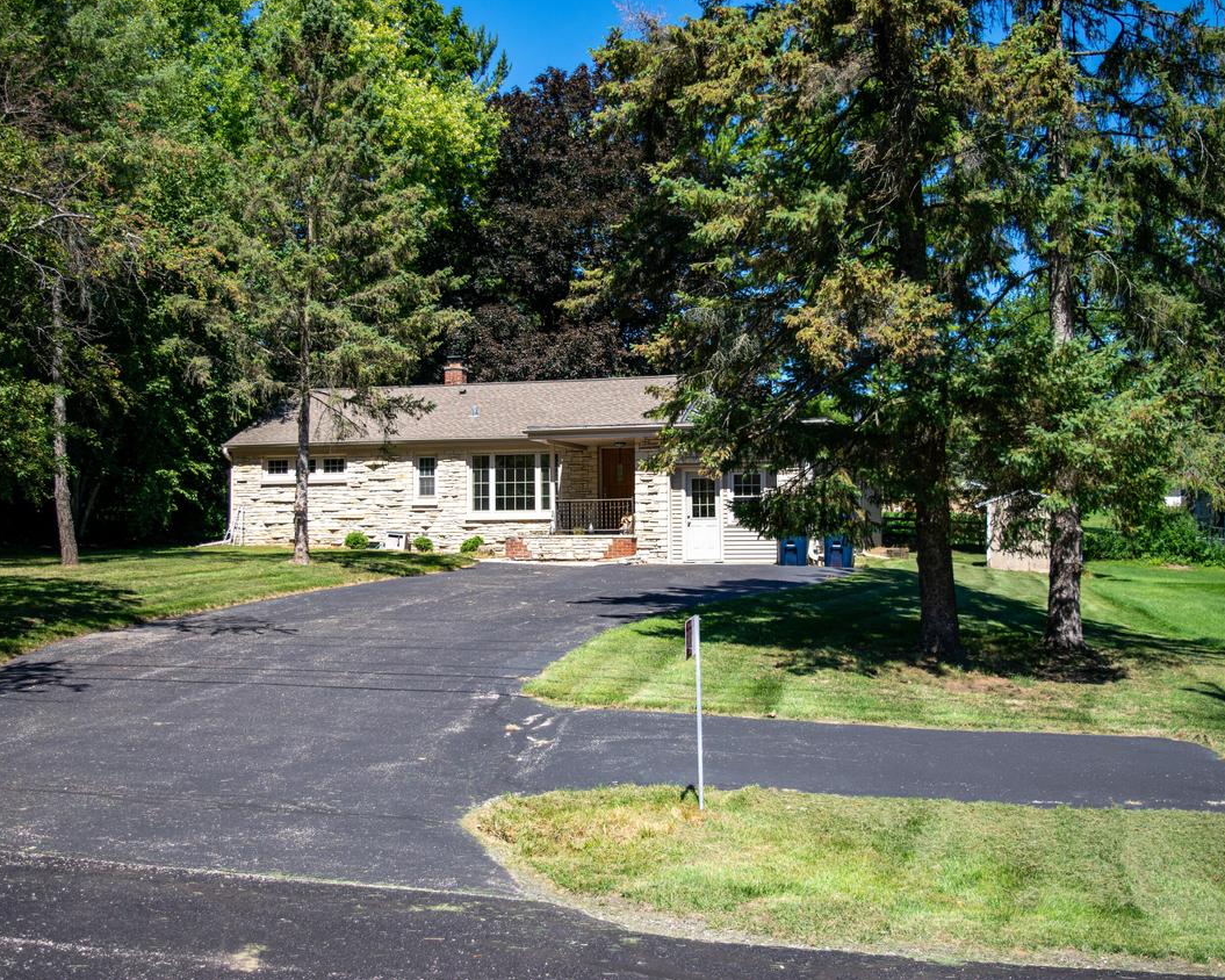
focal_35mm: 41
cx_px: 592
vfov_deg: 36.5
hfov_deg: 44.8
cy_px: 487
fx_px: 1486
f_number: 4
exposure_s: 1/1000
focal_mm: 24
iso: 100
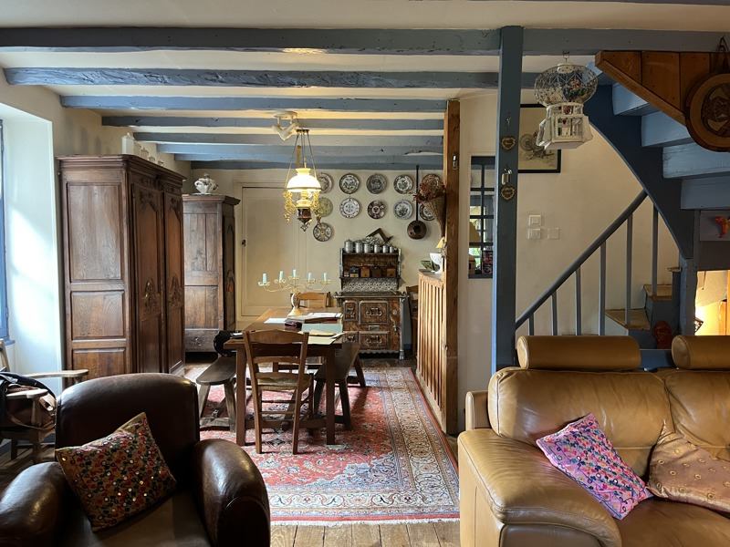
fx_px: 548
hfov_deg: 67.3
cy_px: 274
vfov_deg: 53.1
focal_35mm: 26
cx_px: 365
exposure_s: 1/50
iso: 250
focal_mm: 5.1
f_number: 1.6
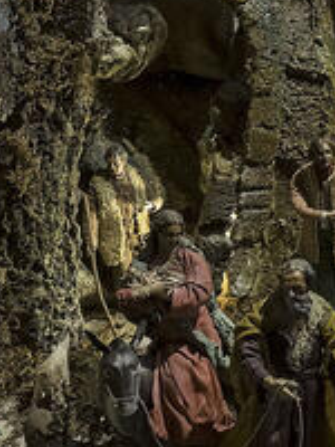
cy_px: 65
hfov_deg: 18.8
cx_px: 223
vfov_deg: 24.5
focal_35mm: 78
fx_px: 1006
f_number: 5.6
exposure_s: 1/10
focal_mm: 13
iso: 3200
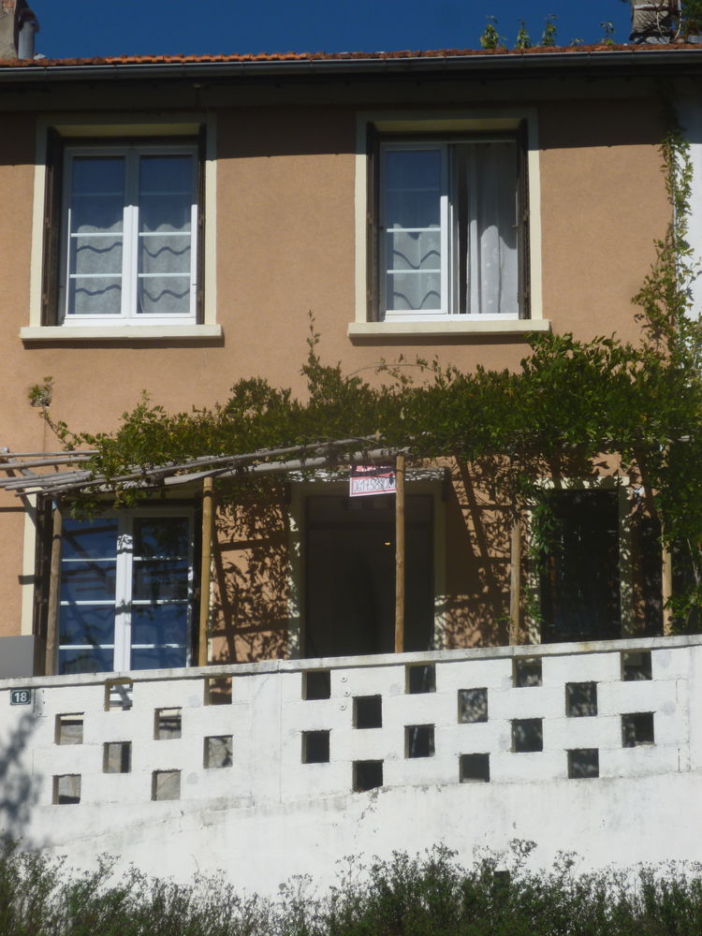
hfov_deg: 13.8
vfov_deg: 18.4
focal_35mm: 107
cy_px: 468
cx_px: 351
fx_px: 2893
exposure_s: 1/800
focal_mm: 19.1
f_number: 5.4
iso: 100
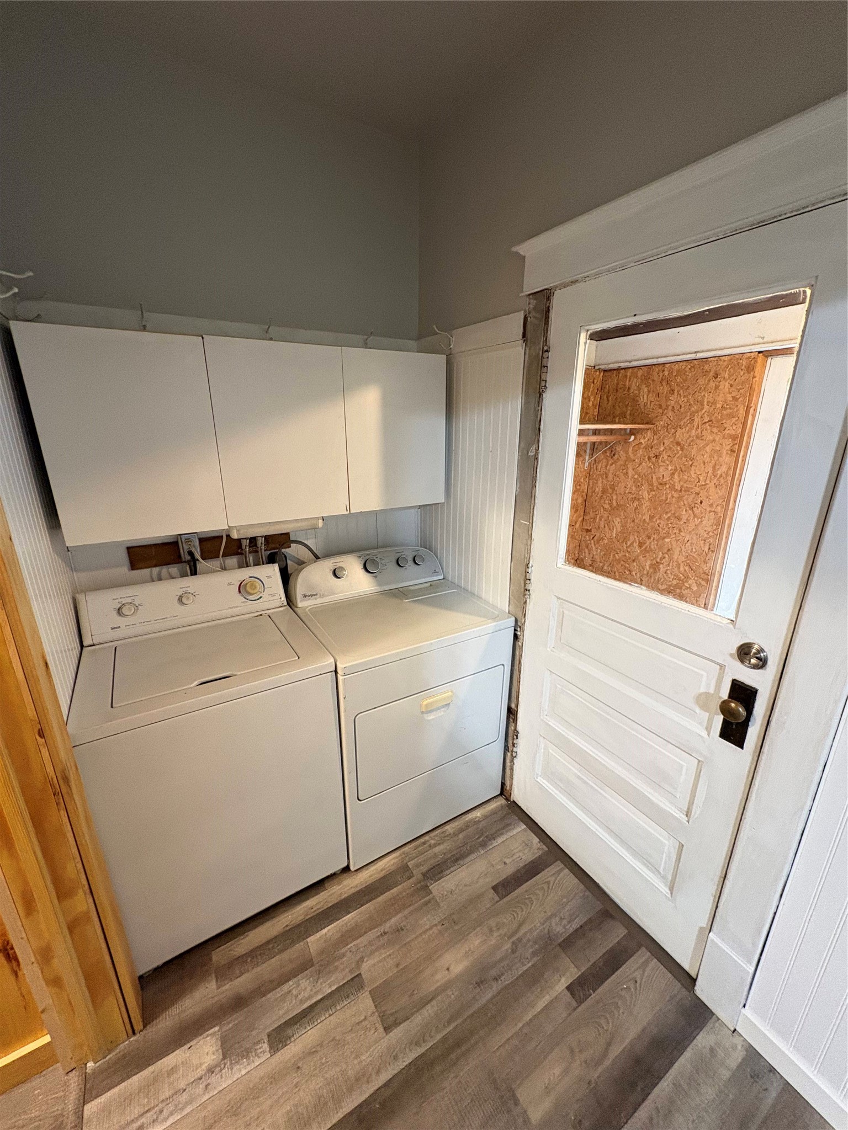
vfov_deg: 102.1
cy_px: 565
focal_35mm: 14
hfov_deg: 85.7
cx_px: 424
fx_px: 457
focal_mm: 2.22
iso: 320
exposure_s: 1/60
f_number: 2.2
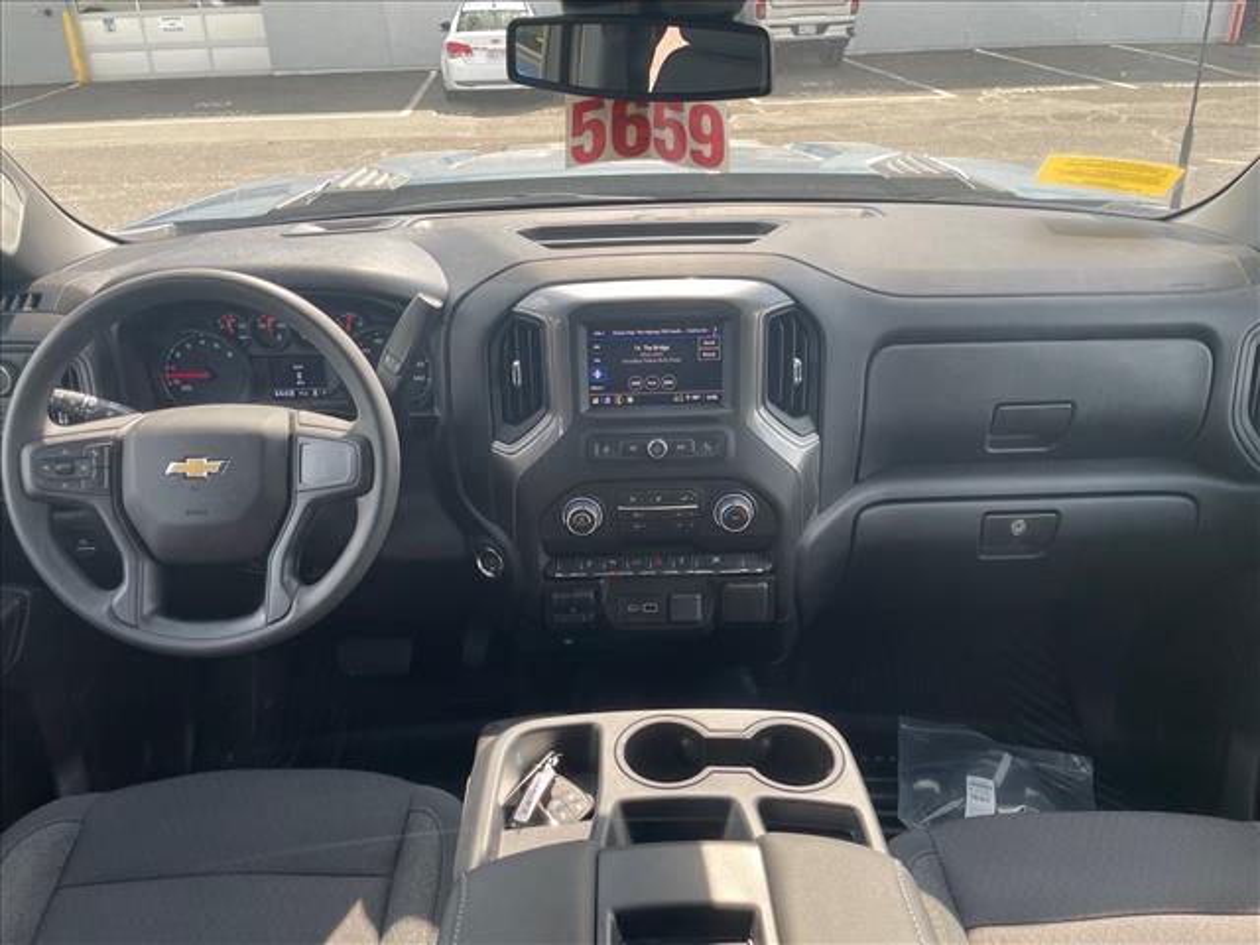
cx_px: 630
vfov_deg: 53.1
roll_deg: +1.2
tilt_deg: -29.0
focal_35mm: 26
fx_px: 946
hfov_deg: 67.3
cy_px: 472
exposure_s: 1/121
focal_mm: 4.2
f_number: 1.6
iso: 40
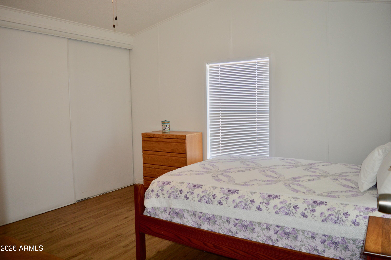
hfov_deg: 67.4
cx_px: 196
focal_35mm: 27
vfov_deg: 47.8
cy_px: 130
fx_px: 293
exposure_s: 1/60
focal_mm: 18
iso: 400
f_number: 3.8
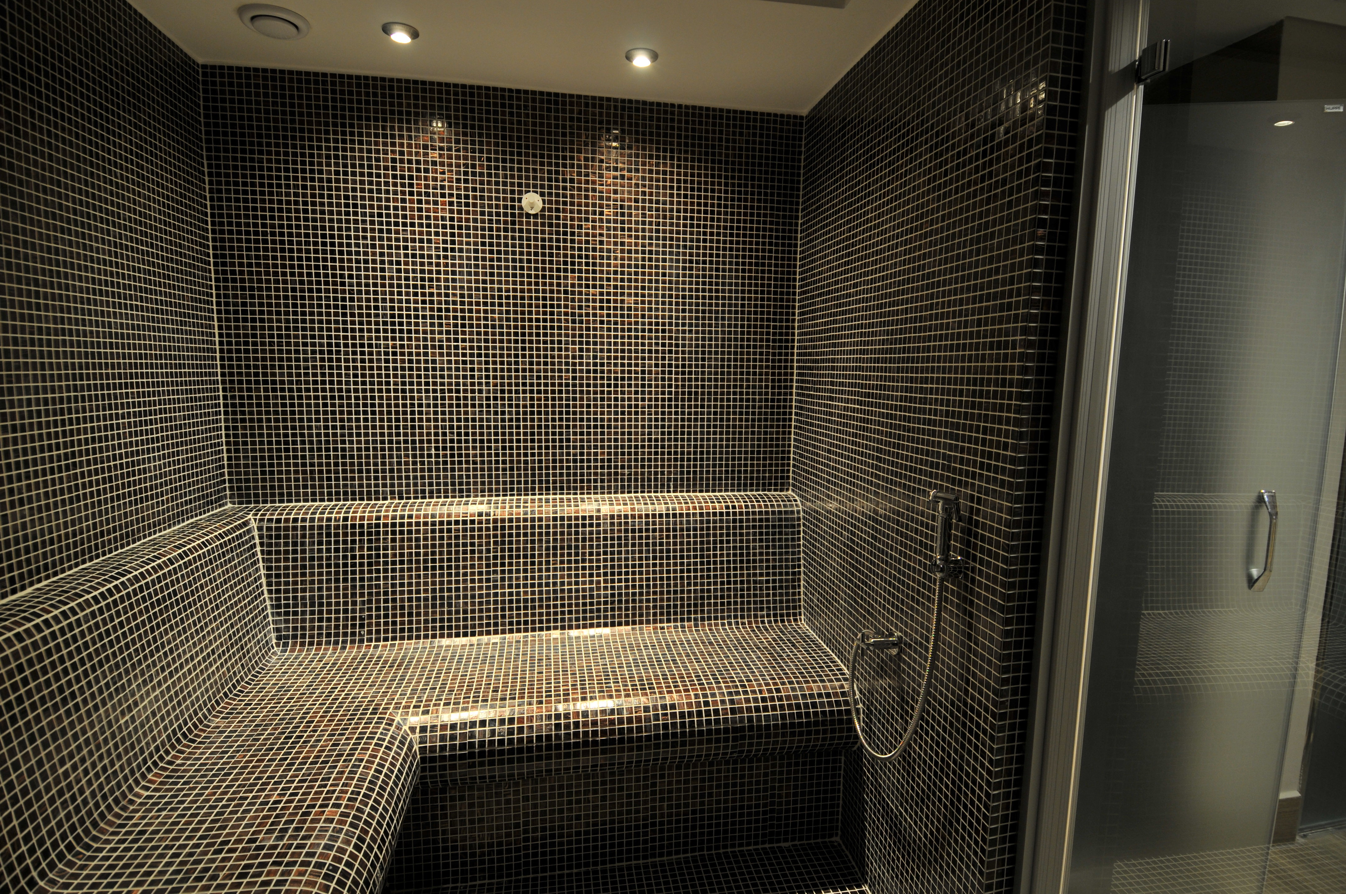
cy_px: 447
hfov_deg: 90.1
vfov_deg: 67.2
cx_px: 673
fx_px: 672
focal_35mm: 18
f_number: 5.6
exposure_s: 1.3
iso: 200
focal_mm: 12
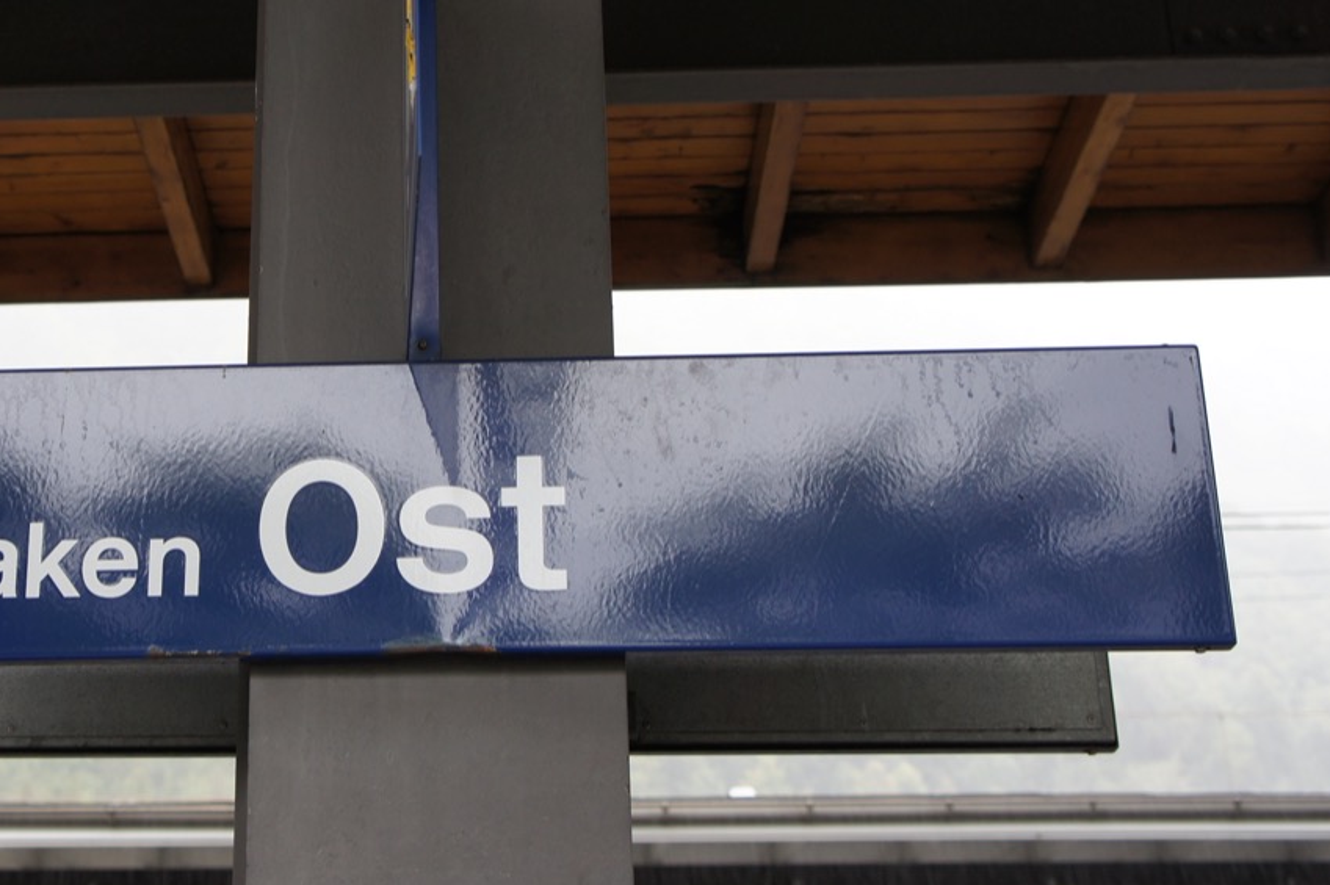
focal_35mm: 62
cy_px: 353
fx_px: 2283
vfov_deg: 21.9
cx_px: 395
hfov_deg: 32.1
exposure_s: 1/50
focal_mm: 25
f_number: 4.5
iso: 200
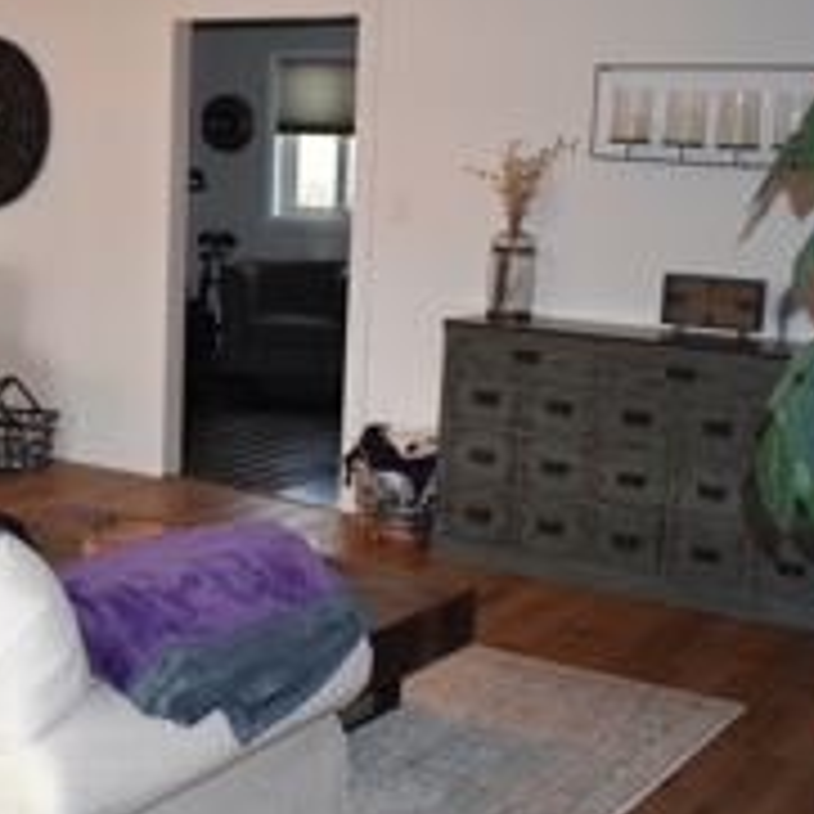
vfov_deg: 30.0
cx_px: 94
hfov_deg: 28.9
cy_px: 387
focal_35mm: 57
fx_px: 1516
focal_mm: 18
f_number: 4
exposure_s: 1/60
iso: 800
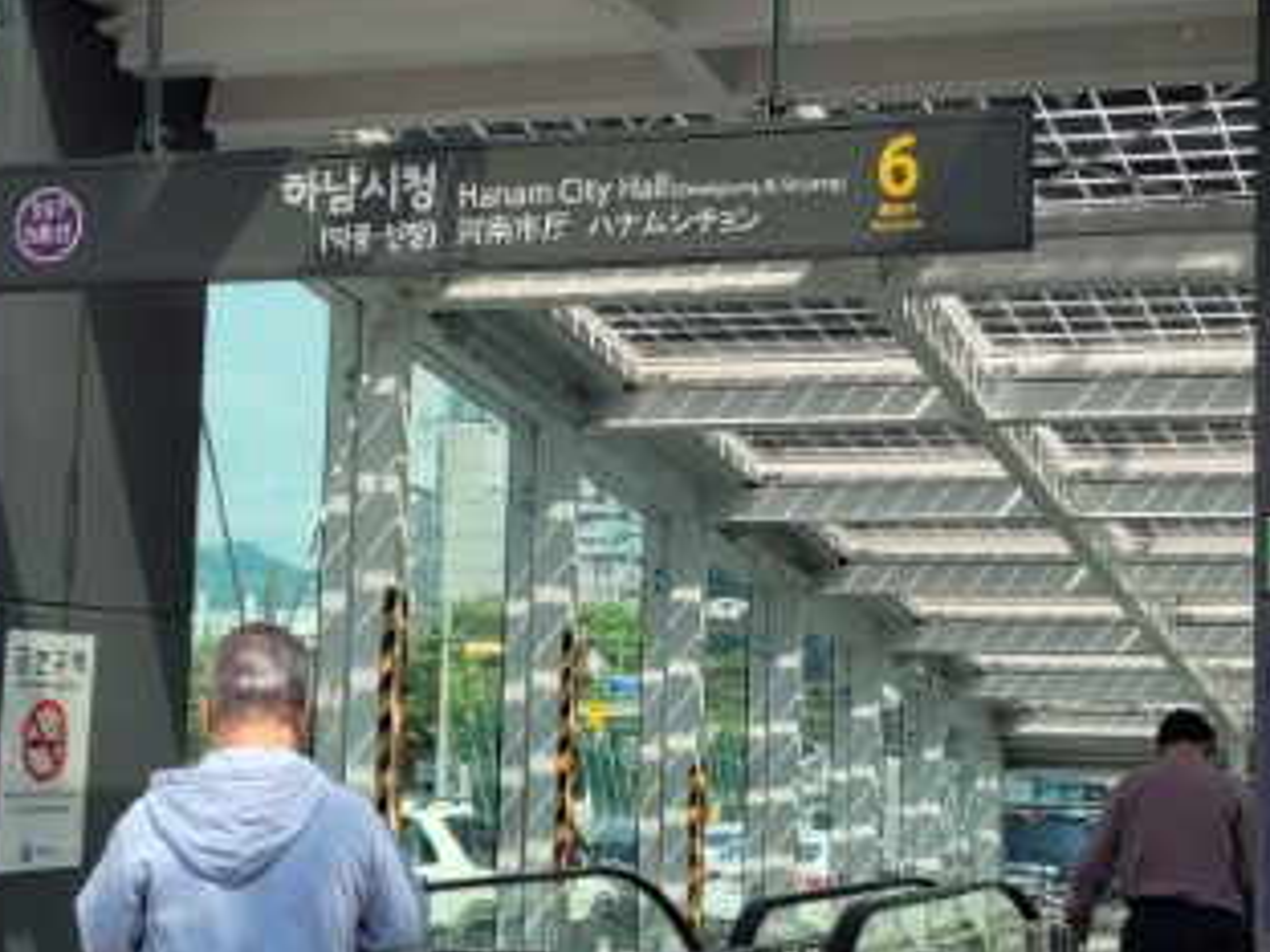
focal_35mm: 71
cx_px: 828
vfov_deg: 20.7
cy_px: 472
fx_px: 2605
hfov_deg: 27.3
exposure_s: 1/1465
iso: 40
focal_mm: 5.4
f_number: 1.8
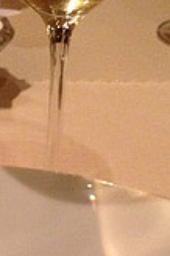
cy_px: 432
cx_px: 1
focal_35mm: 129
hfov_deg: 10.5
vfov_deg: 14.4
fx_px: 916
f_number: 2.4
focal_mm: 4.28
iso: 320
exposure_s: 1/20
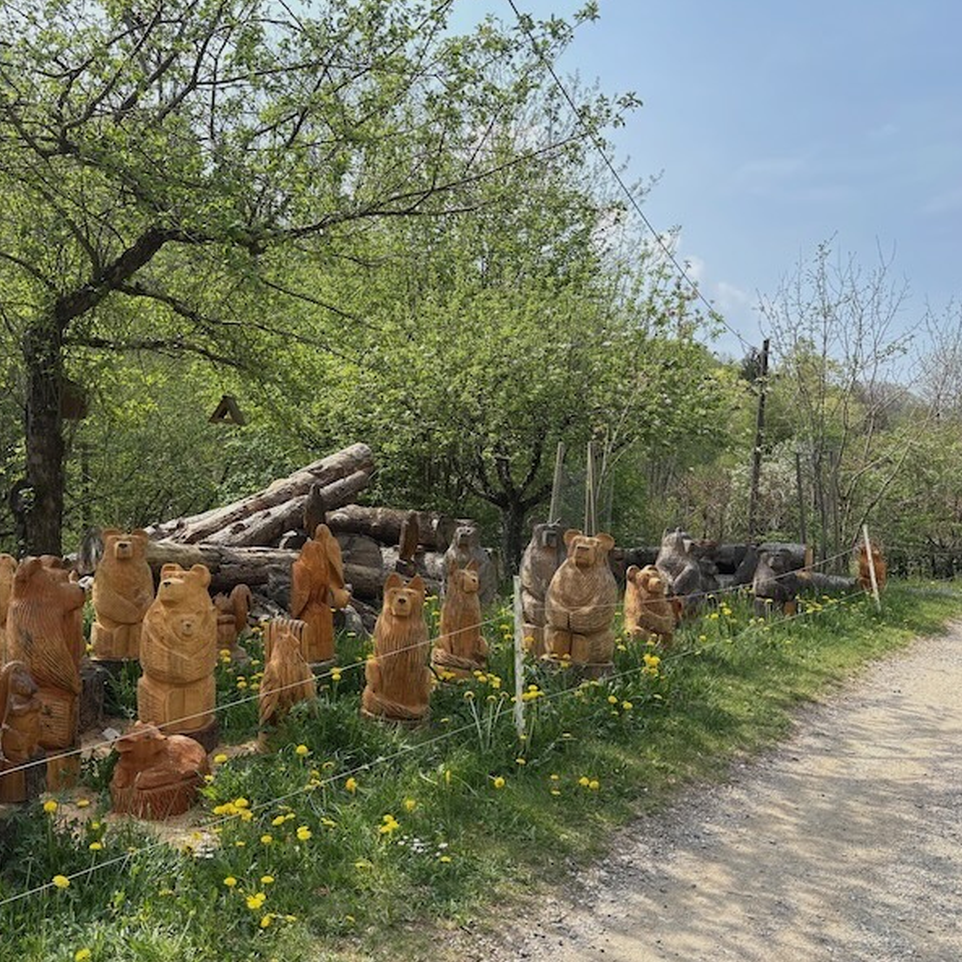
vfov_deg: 52.5
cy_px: 479
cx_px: 329
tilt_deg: +0.8
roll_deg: -2.9
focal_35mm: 31
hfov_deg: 51.7
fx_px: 975
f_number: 1.6
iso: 64
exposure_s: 1/1751
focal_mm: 5.96
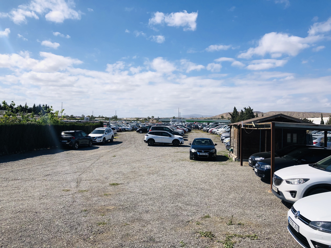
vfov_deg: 49.7
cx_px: 166
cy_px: 124
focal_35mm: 28
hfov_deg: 63.4
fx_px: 268
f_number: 1.8
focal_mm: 4
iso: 25
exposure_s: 1/3690
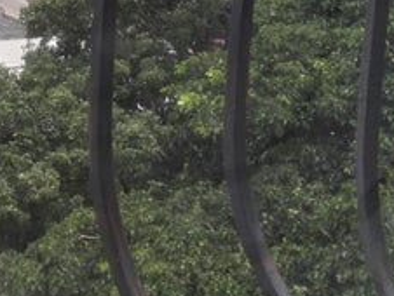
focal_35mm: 82
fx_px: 934
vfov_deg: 16.8
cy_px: -113
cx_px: -33
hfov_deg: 22.5
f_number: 1.8
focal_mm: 4.75
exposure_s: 1/544
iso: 100
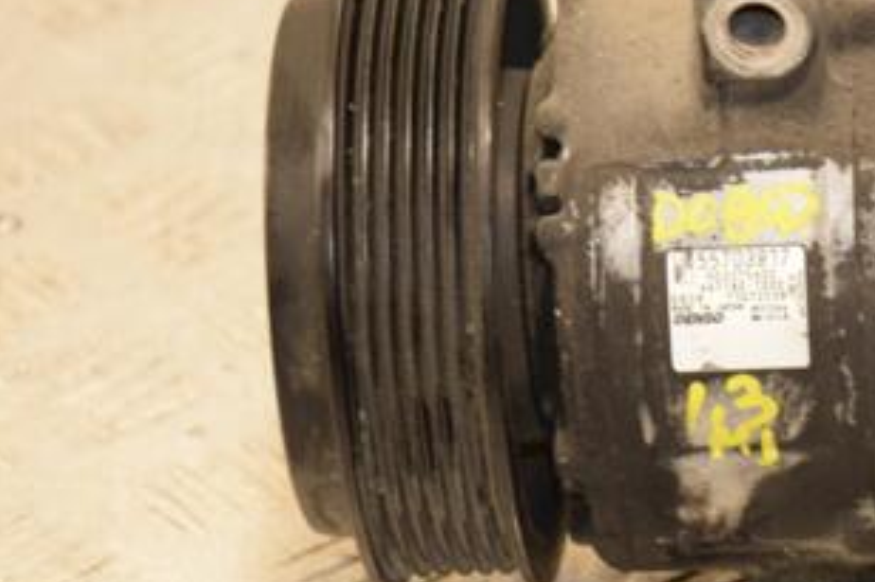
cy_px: 261
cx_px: 795
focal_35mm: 307
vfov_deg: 4.5
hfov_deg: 6.7
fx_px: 7457
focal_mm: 105
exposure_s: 1/100
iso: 800
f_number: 5.6
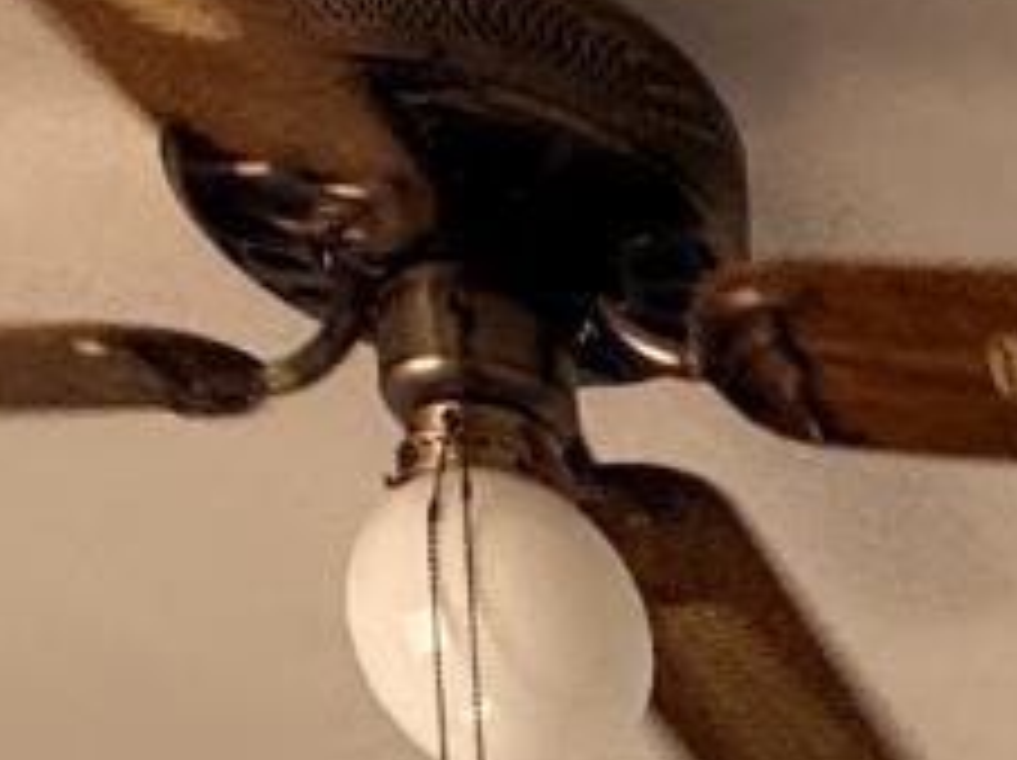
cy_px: 2174
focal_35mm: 93
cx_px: 1750
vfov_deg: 11.2
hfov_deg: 17.6
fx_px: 2729
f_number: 2.2
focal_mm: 2.22
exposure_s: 1/99
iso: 160
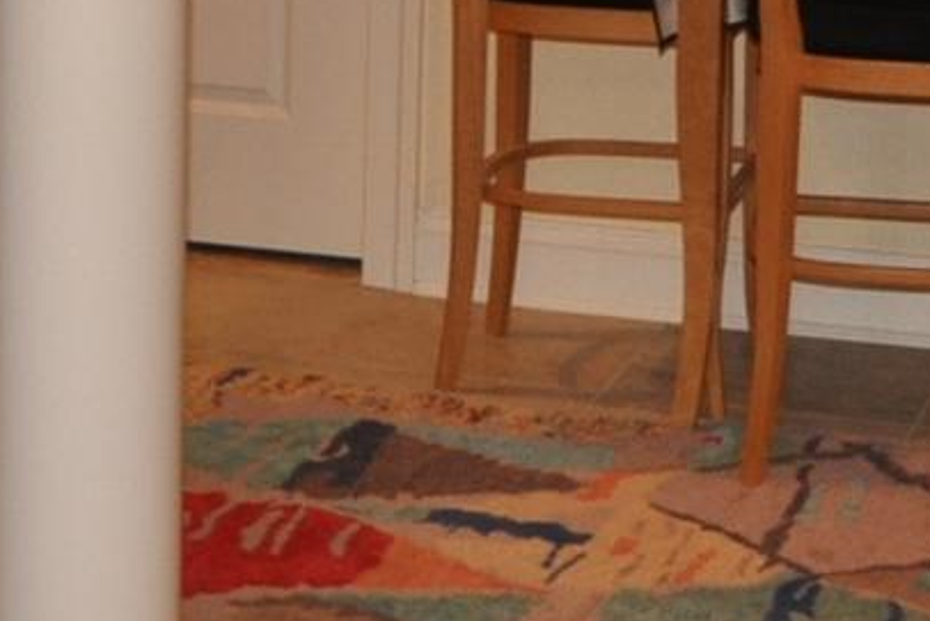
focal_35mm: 136
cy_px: -362
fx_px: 3514
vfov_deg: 9.7
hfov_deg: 15.1
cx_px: 357
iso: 800
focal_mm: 18
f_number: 3.5
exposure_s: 1/60
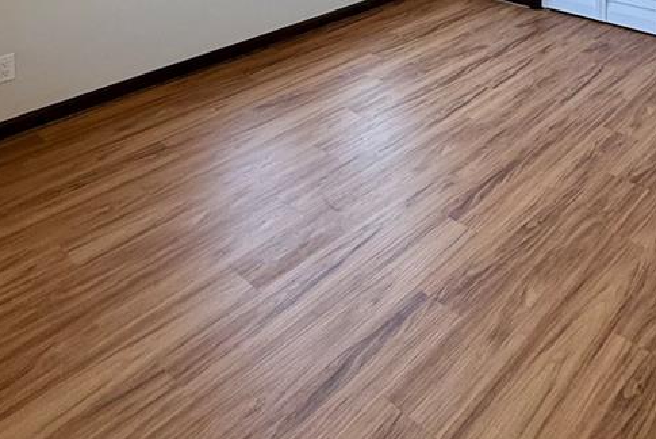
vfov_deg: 28.5
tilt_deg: -3.0
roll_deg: +1.4
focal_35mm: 36
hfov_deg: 51.4
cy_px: -164
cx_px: 472
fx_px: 656
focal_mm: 2.22
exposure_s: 1/99
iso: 80
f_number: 2.2
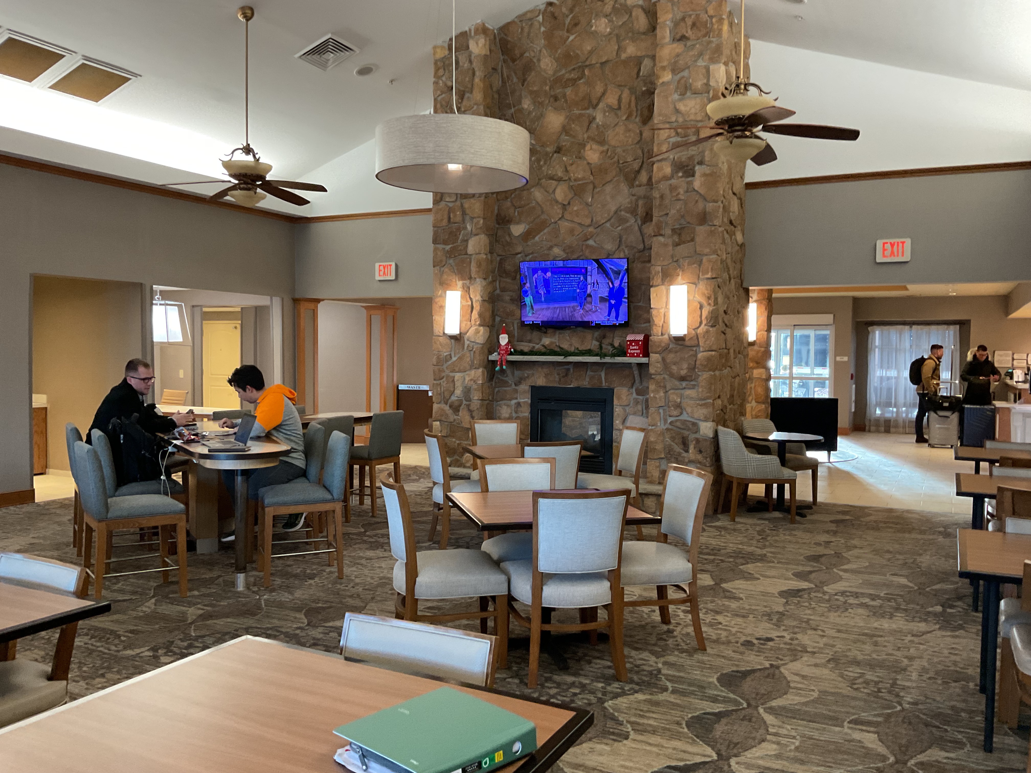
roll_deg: -0.6
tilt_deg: -2.9
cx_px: 516
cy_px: 386
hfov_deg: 61.7
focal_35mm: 29
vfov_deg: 48.2
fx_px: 864
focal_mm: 3
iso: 200
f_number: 1.8
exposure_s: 1/60
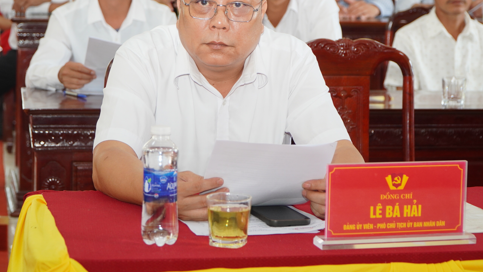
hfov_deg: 20.4
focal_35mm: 105
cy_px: 88
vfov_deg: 11.6
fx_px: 1340
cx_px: 234
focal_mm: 57
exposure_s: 1/100
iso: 640
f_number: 4
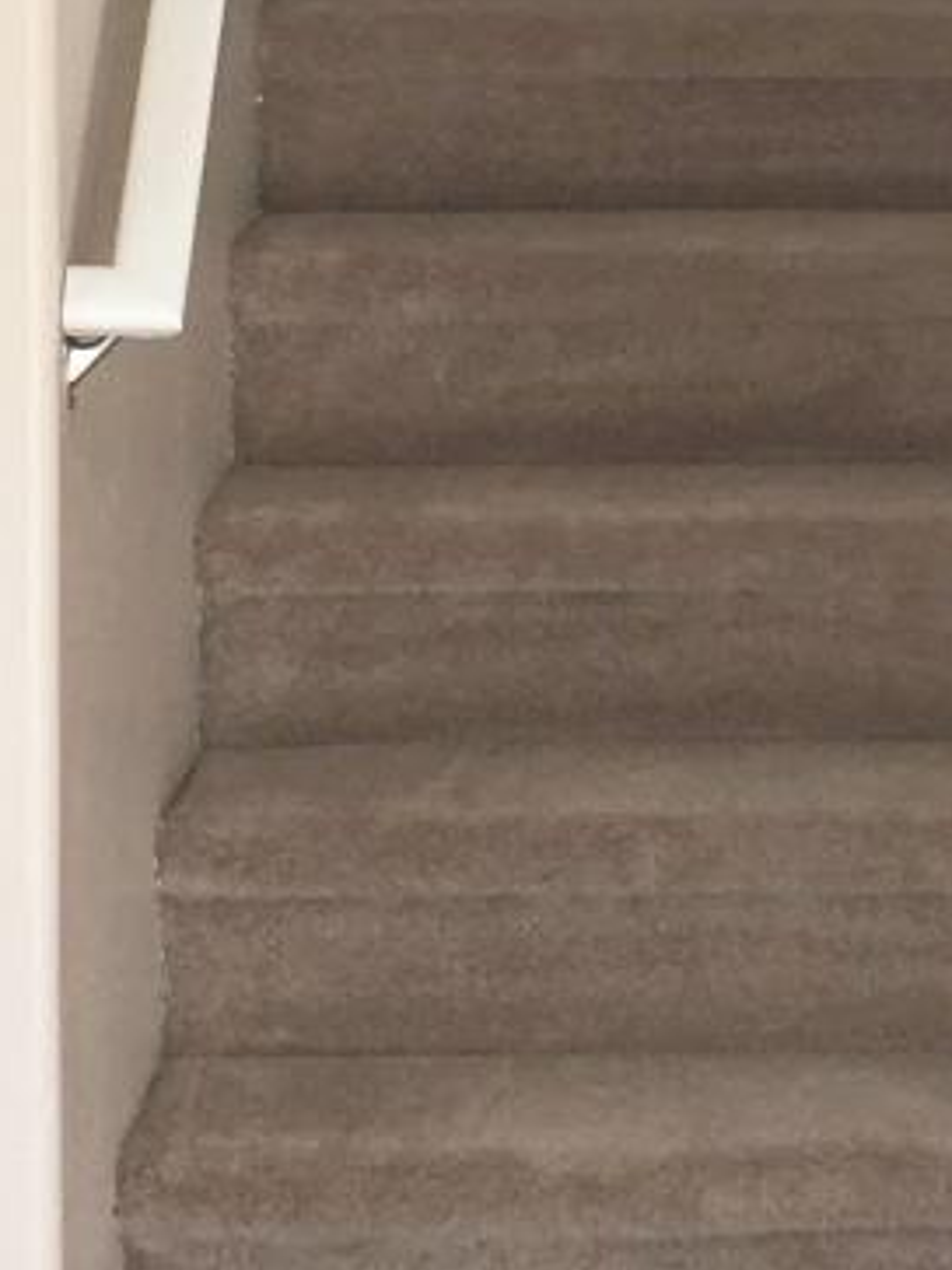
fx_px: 5870
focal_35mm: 160
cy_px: -150
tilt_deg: -1.9
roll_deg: -0.3
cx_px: 872
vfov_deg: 12.1
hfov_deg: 9.2
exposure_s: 1/30
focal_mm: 4.15
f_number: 2.2
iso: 25
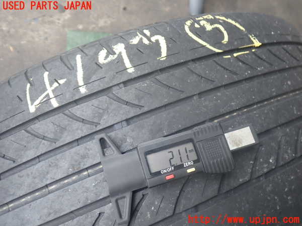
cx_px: 151
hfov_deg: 60.0
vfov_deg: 46.8
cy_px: 113
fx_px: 262
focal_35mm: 30
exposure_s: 1/125
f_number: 2.3
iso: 100
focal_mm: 5.4
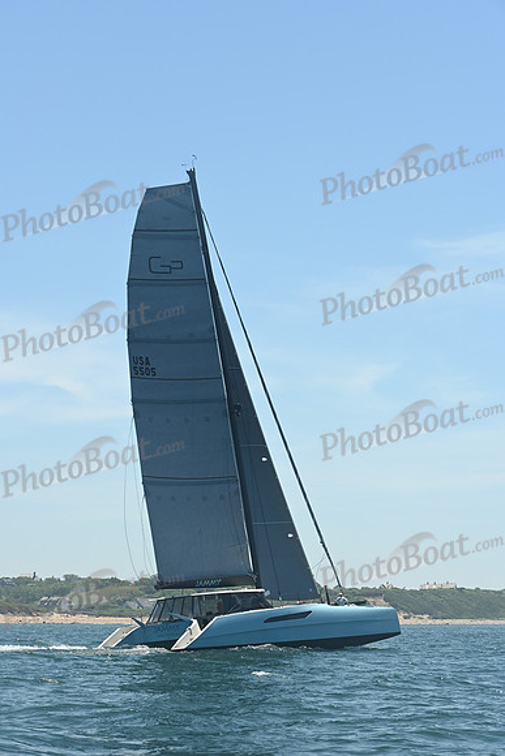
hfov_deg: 15.2
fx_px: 1892
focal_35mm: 90
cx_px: 252
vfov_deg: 22.6
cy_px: 378
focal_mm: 90
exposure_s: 1/1000
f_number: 7.1
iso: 320
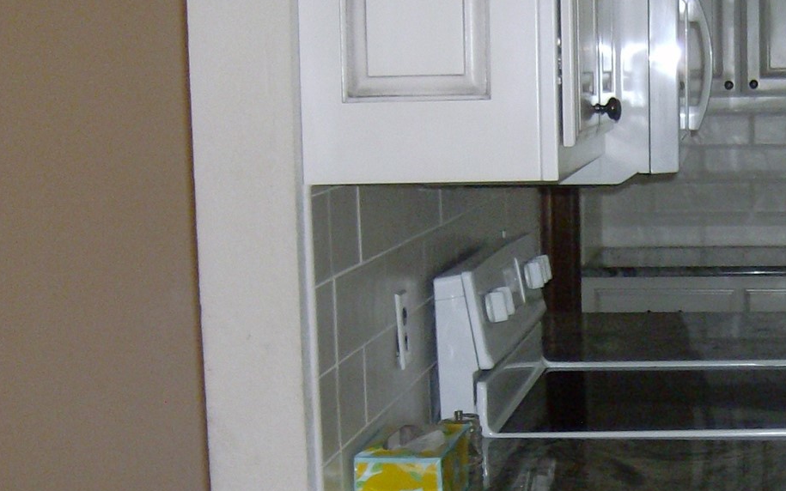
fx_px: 1714
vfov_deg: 16.1
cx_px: 725
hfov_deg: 25.0
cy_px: 433
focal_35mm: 80
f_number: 2.8
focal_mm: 6
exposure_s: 1/60
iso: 200
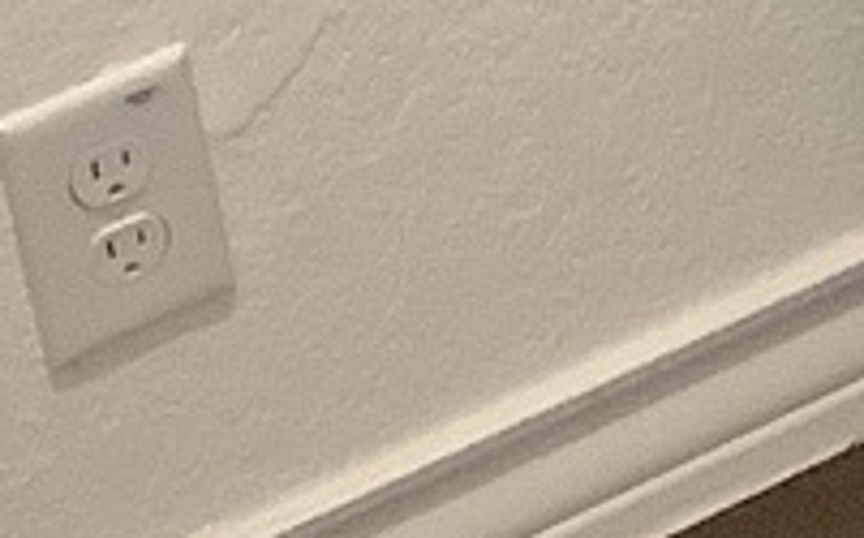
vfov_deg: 5.2
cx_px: 1715
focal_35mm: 236
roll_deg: +2.7
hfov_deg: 8.5
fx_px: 5549
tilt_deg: -24.9
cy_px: -1141
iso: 320
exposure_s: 1/60
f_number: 2.4
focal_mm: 3.3
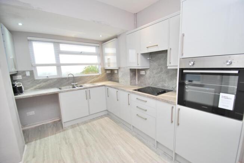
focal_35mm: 15
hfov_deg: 100.3
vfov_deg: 77.5
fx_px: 102
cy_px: 82
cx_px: 122
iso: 280
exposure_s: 1/30
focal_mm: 10
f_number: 3.5
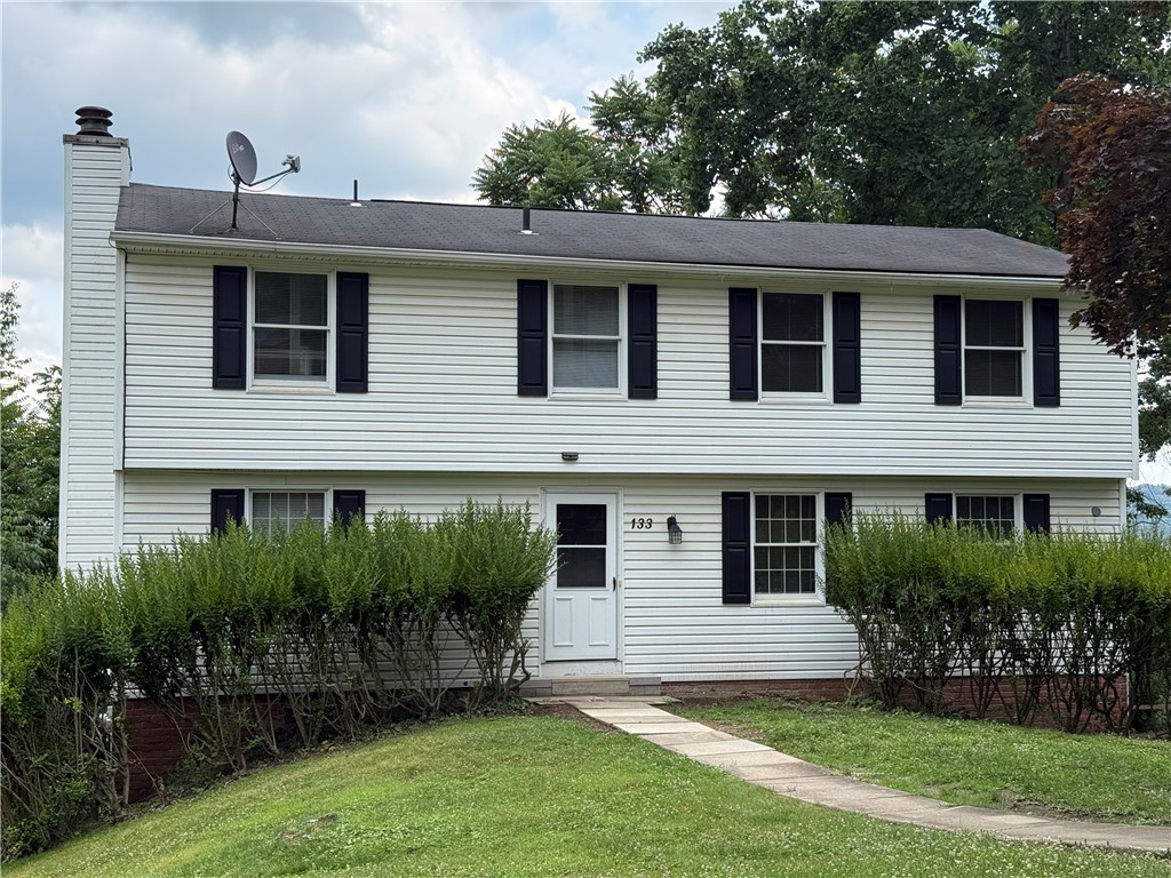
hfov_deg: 39.7
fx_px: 1624
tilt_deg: +3.8
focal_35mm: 48
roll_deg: +0.1
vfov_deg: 30.3
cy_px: 439
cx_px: 586
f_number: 1.78
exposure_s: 1/1085
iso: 80
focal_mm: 6.76
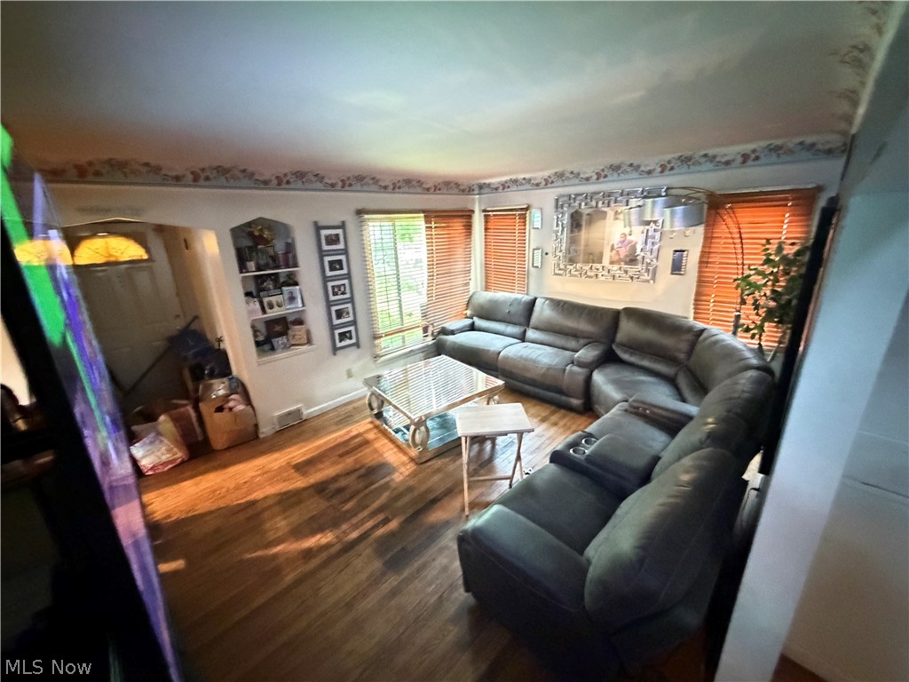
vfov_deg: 85.7
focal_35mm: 14
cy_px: 341
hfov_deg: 102.1
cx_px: 454
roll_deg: +2.9
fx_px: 368
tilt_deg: -18.7
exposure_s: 1/15
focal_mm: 2.22
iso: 3200
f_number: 2.2
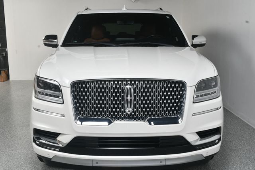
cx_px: 128
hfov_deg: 49.6
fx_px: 276
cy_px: 85
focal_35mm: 39
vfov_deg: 34.2
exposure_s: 1/160
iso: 100
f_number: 13
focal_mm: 26
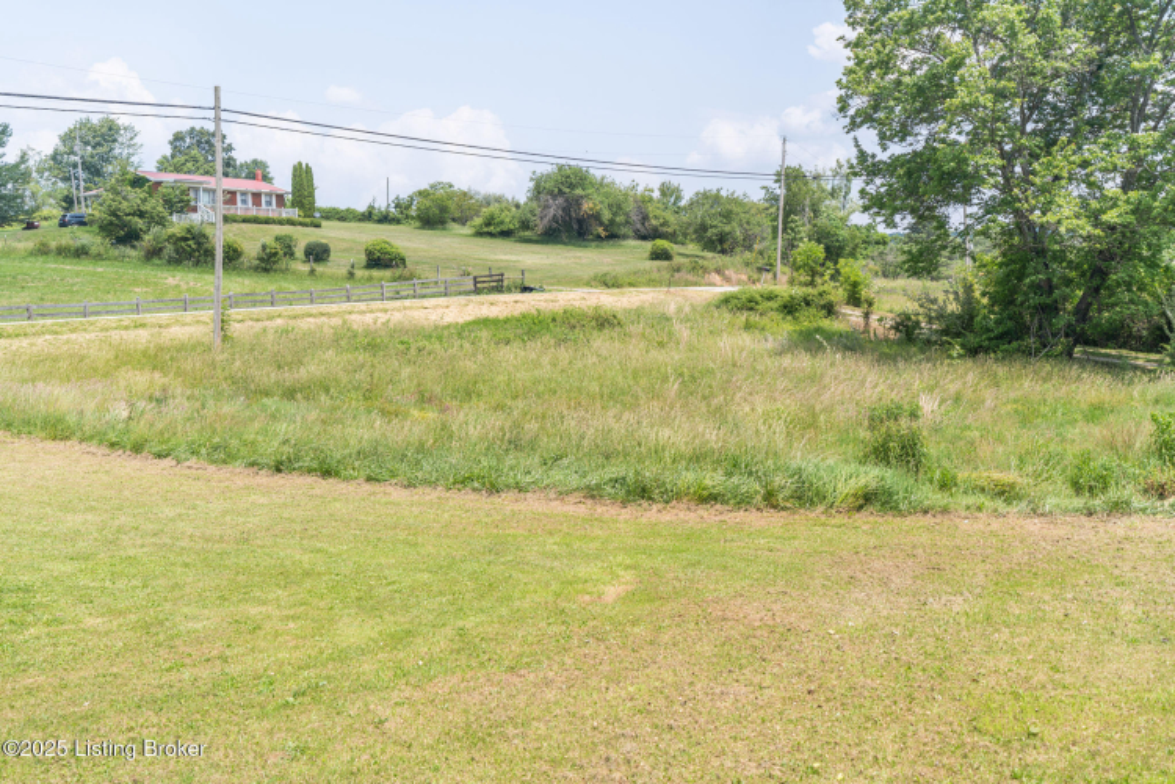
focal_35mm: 35
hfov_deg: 54.4
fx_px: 1142
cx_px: 588
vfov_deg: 37.9
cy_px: 392
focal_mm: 35
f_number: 2.8
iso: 50
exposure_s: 1/400
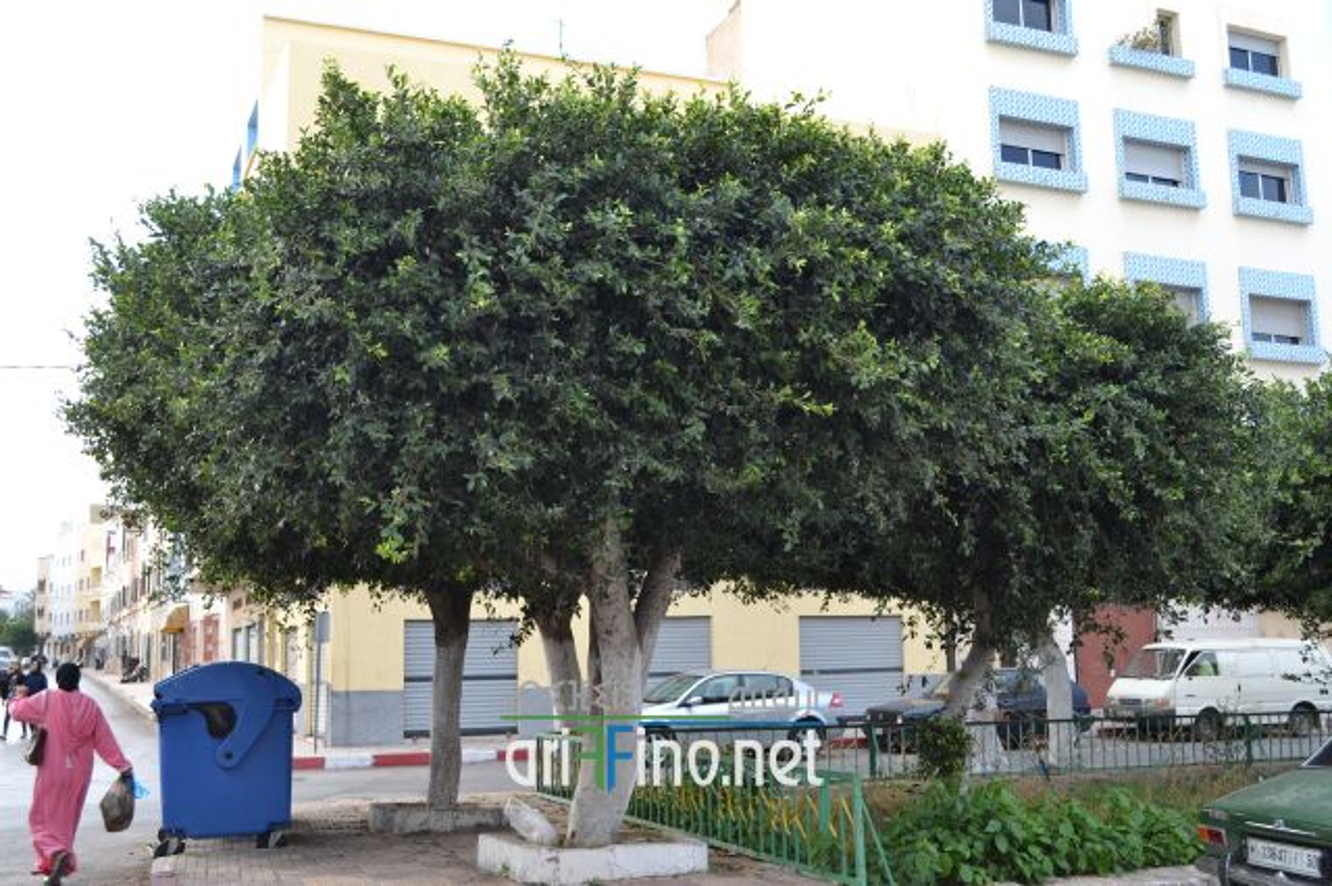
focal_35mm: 36
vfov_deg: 36.8
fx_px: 1331
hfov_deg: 53.2
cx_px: 666
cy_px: 443
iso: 160
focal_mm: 24
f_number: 5.6
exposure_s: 1/125
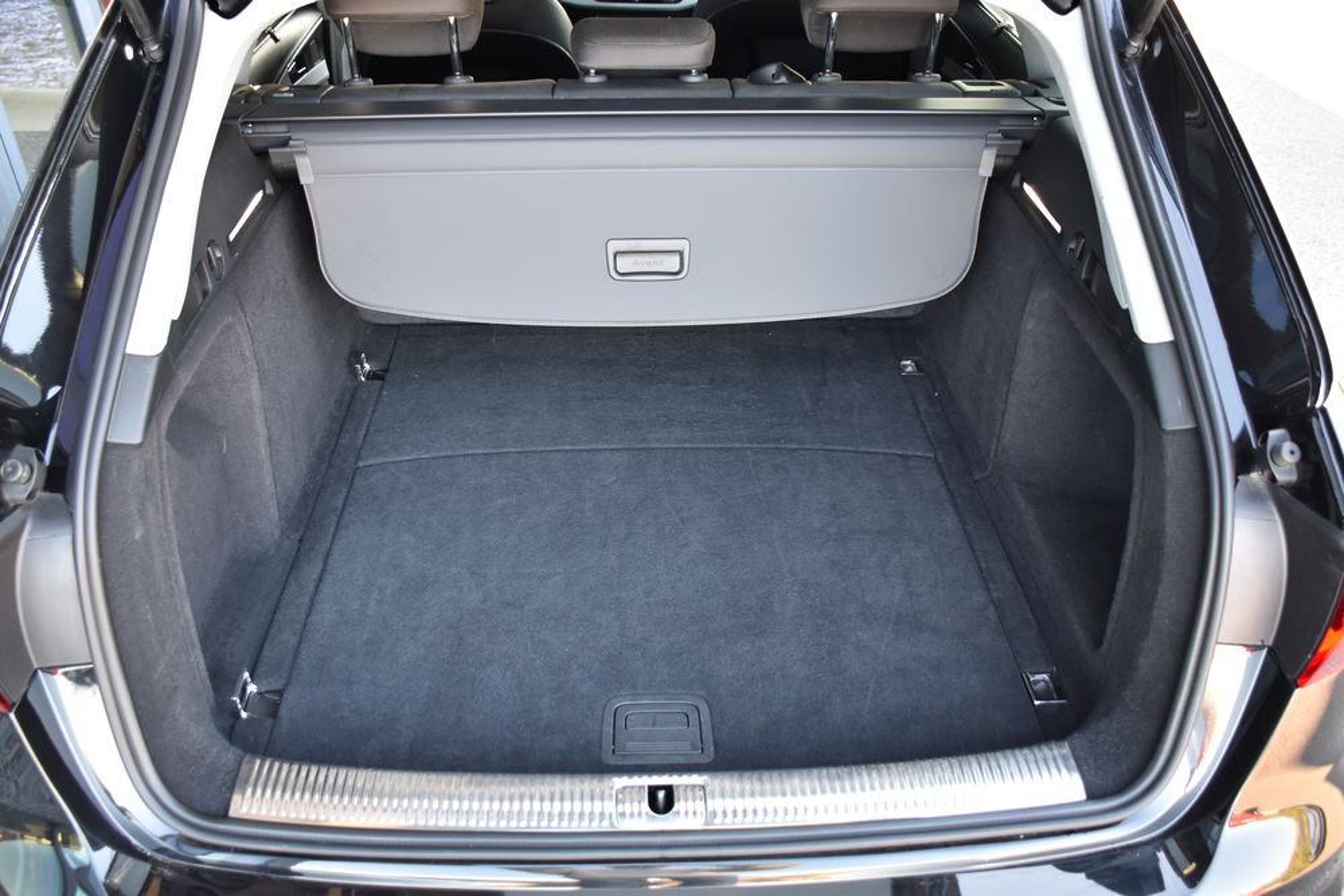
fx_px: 1120
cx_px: 672
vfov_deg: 43.6
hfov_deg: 61.9
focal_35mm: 30
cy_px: 448
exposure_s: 1/60
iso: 640
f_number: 4
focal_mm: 20
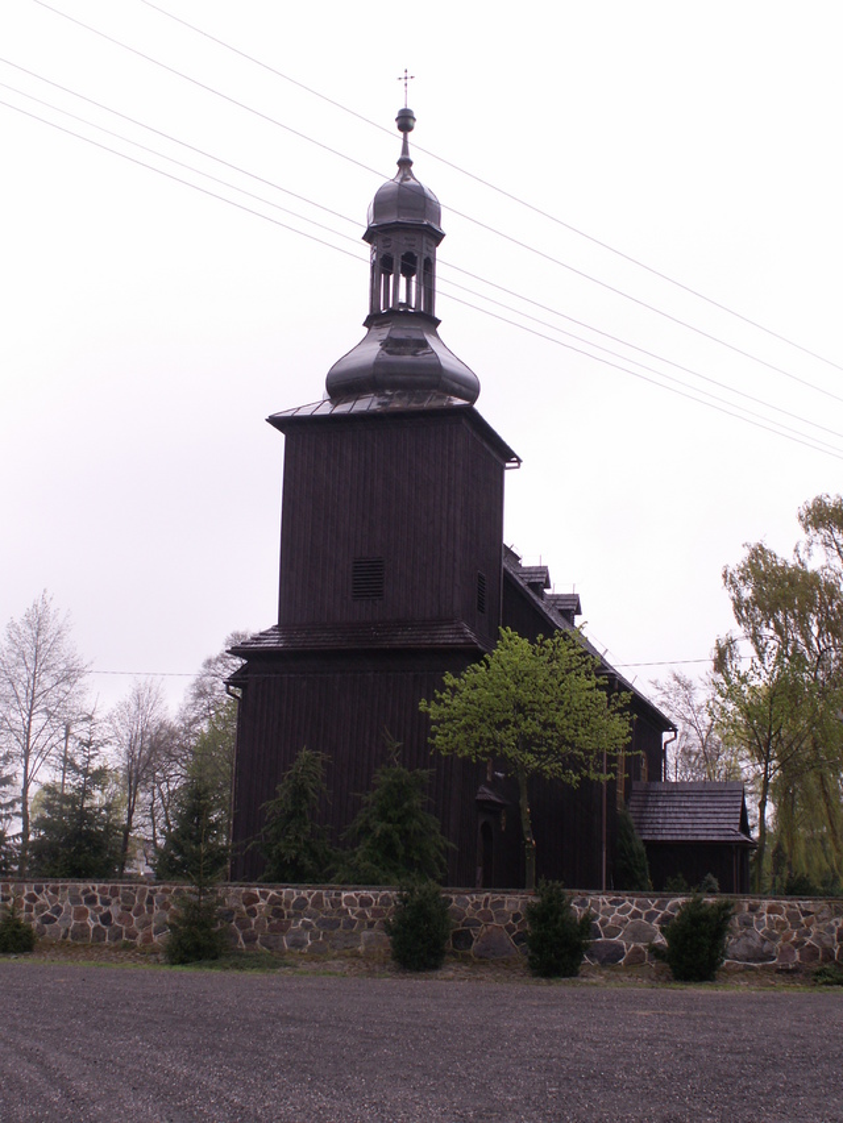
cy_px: 562
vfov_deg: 38.2
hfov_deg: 29.1
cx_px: 422
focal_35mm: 50
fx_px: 1623
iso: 50
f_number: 5
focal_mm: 8.39
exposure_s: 1/40
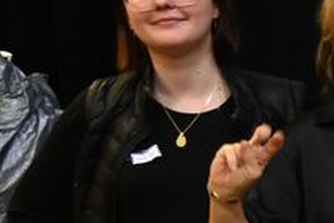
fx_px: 2505
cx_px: 1190
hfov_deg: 6.5
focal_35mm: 270
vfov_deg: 5.0
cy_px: 403
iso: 1400
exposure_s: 1/40
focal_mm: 35
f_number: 4.5
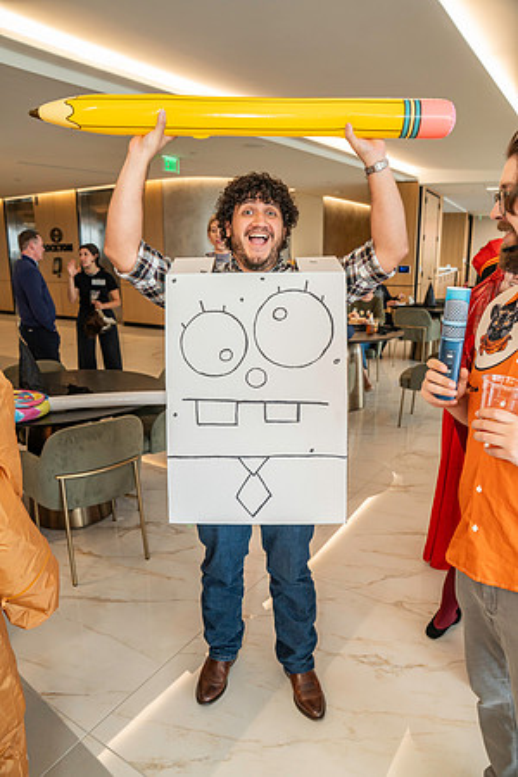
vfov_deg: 73.7
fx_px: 518
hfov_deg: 53.1
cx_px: 259
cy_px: 388
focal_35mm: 24
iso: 1000
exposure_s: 1/160
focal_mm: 24
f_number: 4
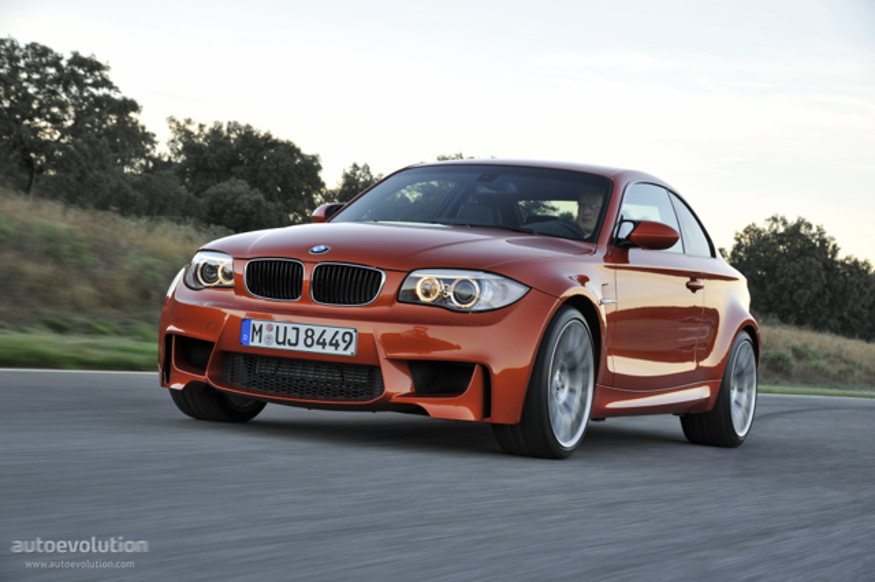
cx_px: 438
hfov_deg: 28.9
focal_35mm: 70
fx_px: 1700
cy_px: 291
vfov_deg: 19.4
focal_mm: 70
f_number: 9
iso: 200
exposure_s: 1/25
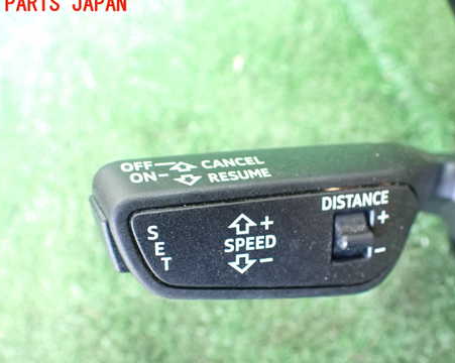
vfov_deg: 38.0
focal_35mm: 39
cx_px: 246
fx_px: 525
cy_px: 219
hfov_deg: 46.8
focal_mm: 5.4
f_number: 2.3
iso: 1250
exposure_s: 1/30
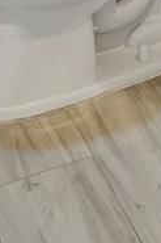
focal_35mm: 107
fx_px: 721
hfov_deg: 12.7
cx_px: 135
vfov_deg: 13.8
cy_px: -334
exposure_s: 1/6
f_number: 13
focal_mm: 16.5
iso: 640
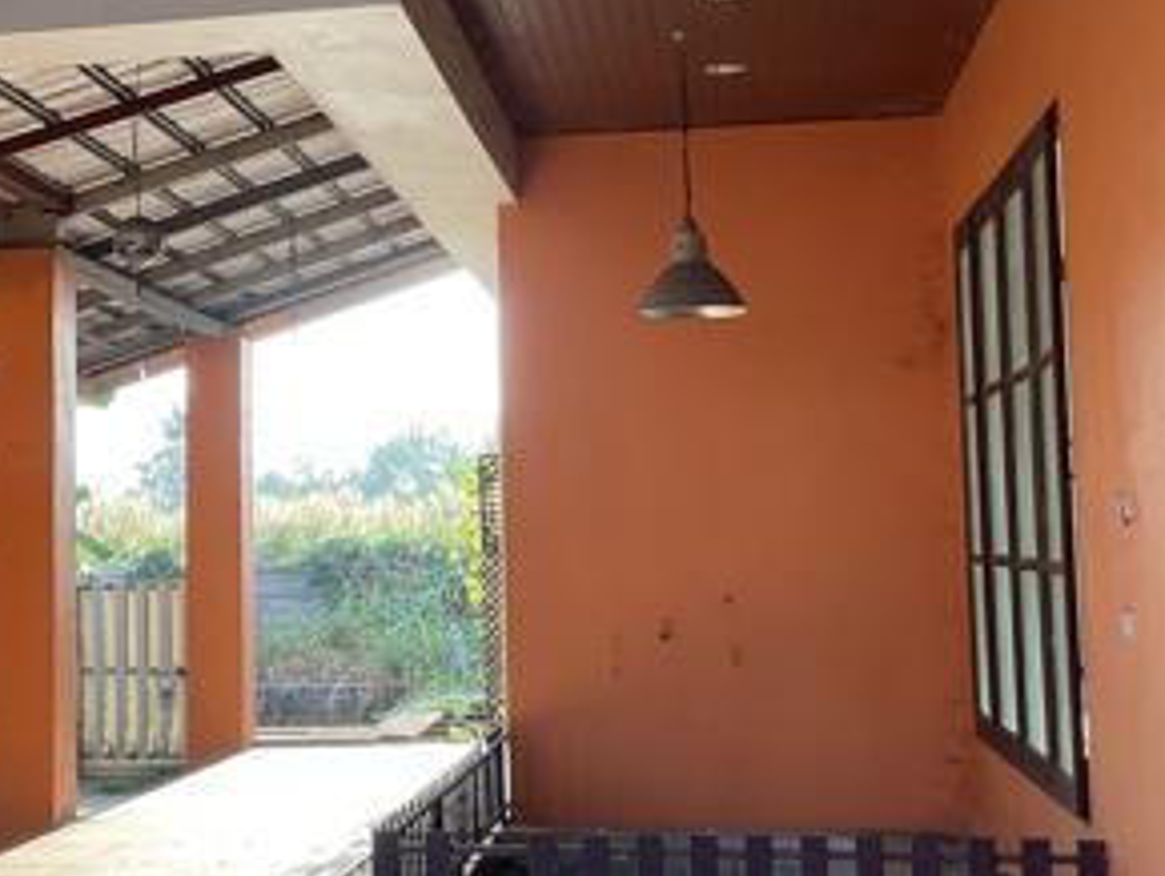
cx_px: 341
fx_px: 2223
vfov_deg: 22.3
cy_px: 376
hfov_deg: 29.1
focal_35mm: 66
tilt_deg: +4.4
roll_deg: -1.5
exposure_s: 1/100
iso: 16
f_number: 1.8
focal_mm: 3
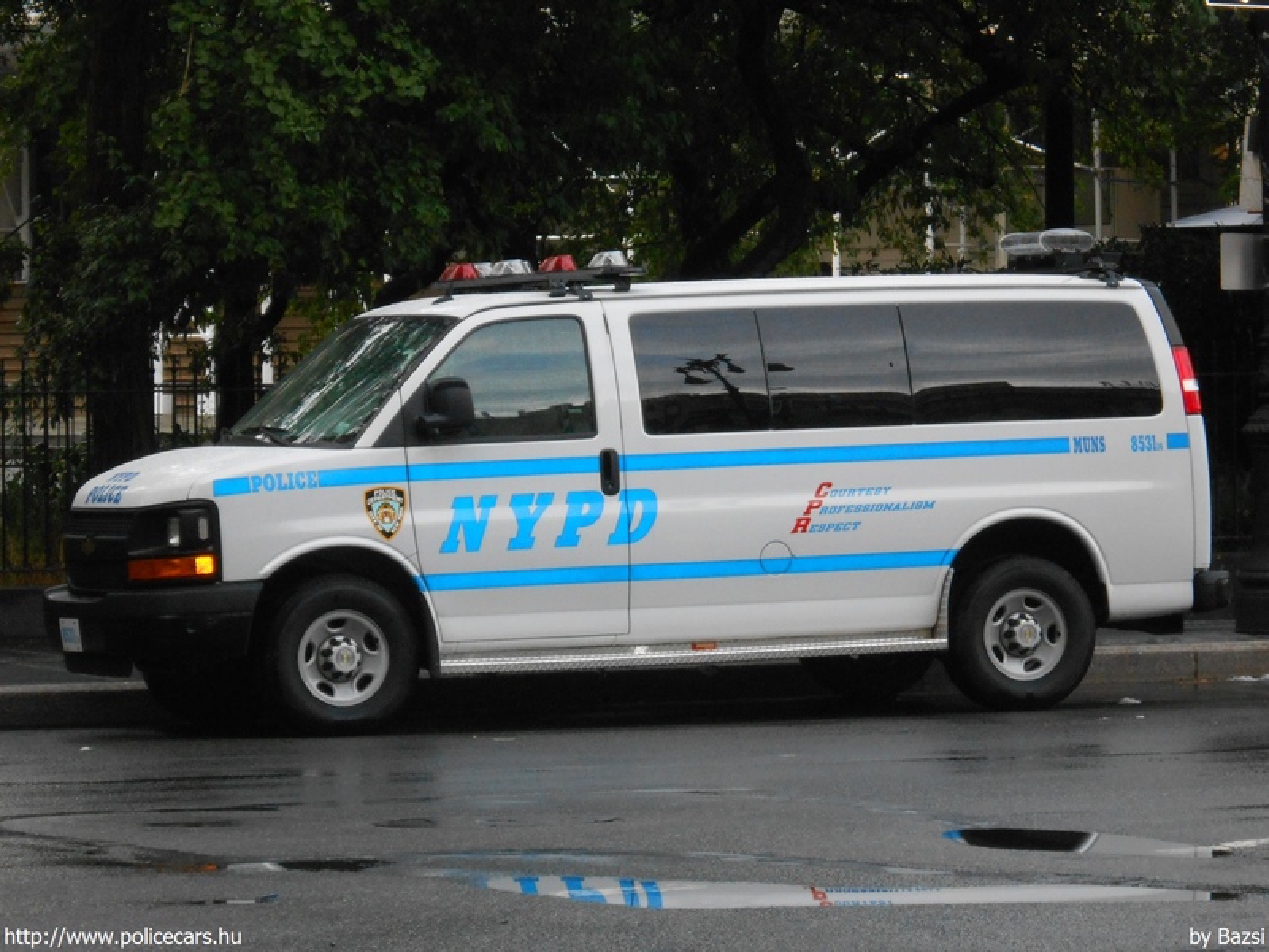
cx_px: 634
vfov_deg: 9.5
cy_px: 476
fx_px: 5719
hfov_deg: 12.7
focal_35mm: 156
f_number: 6.5
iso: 400
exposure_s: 1/60
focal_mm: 27.6
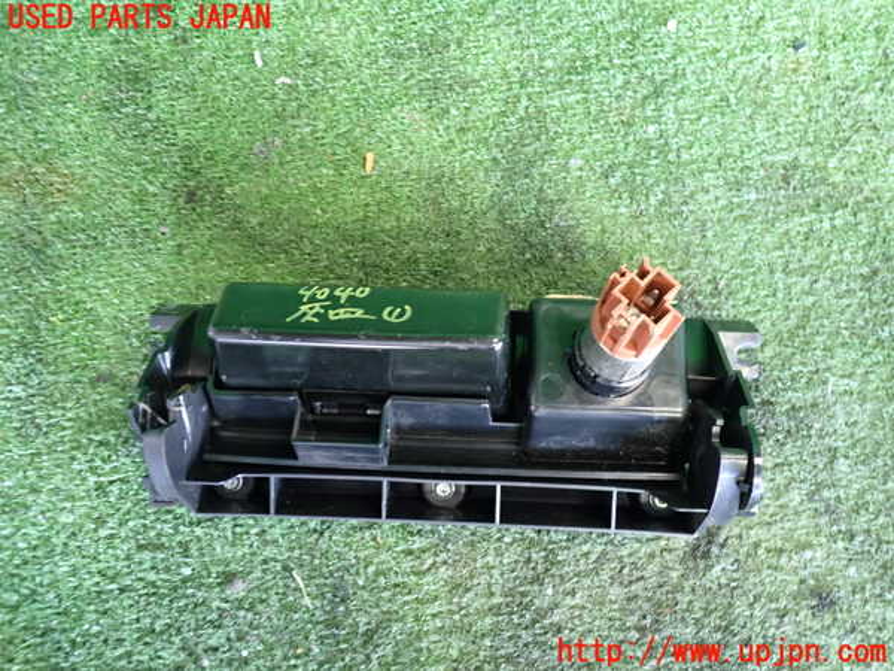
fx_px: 775
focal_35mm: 30
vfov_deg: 46.8
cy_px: 336
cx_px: 447
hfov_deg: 60.0
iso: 640
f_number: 2.3
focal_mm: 5.4
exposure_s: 1/30
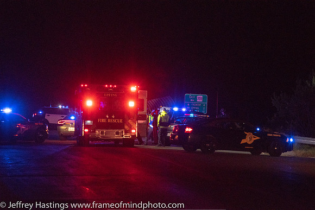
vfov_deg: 7.6
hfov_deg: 11.4
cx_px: 158
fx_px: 1575
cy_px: 105
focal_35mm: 180
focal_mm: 120
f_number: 4.8
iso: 2000
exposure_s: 1/640
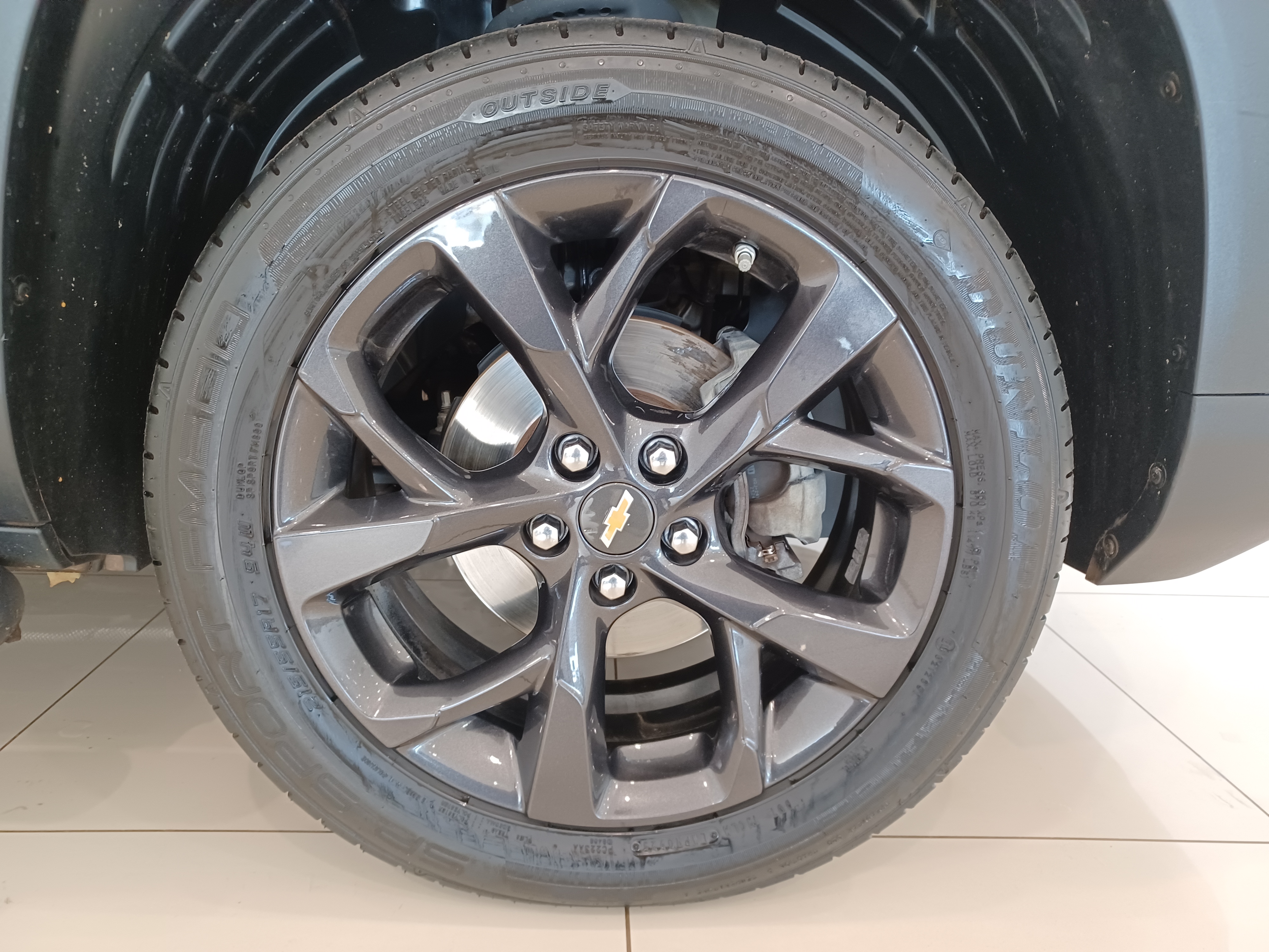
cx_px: 634
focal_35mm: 25
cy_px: 476
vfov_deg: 54.9
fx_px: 916
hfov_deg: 69.4
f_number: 1.8
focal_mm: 4.6
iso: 320
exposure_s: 1/30
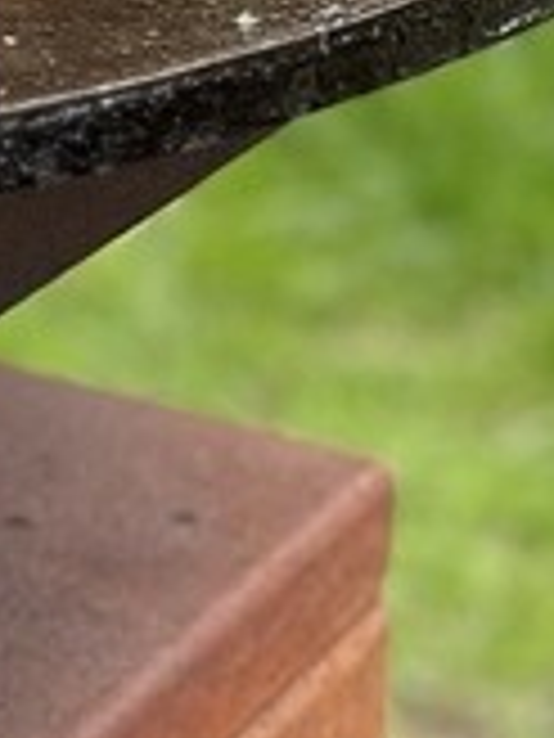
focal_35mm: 299
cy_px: -1030
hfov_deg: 4.7
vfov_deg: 6.3
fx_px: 6380
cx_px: -1140
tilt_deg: -10.7
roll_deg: -0.8
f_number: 1.78
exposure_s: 1/221
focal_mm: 6.86
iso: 80
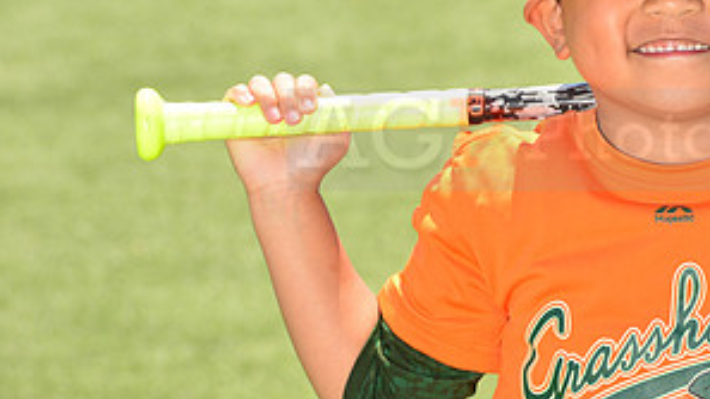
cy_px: 121
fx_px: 7135
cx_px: 688
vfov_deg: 3.2
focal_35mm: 379
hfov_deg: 5.7
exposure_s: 1/250
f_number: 11
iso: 250
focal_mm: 185
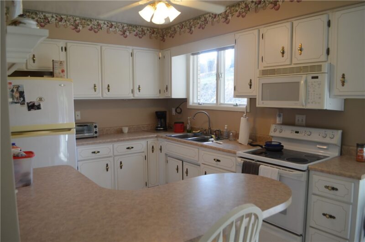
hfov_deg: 67.5
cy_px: 121
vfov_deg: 47.7
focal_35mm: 27
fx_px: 273
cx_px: 182
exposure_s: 1/100
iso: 400
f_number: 5
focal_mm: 18
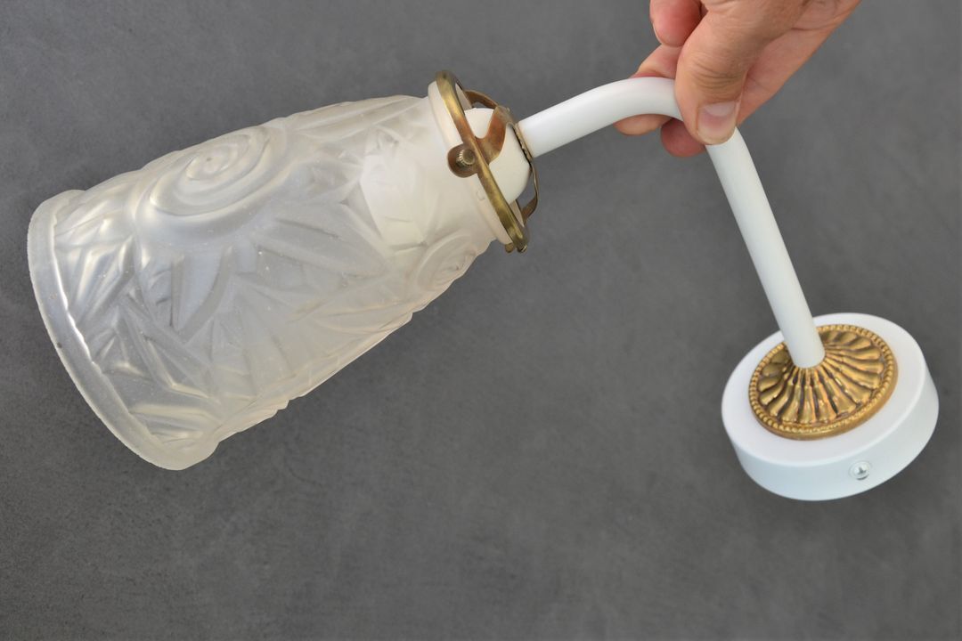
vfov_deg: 36.9
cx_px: 481
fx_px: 962
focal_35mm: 36
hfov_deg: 53.1
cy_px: 320
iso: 280
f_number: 5.6
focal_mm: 24
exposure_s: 1/125
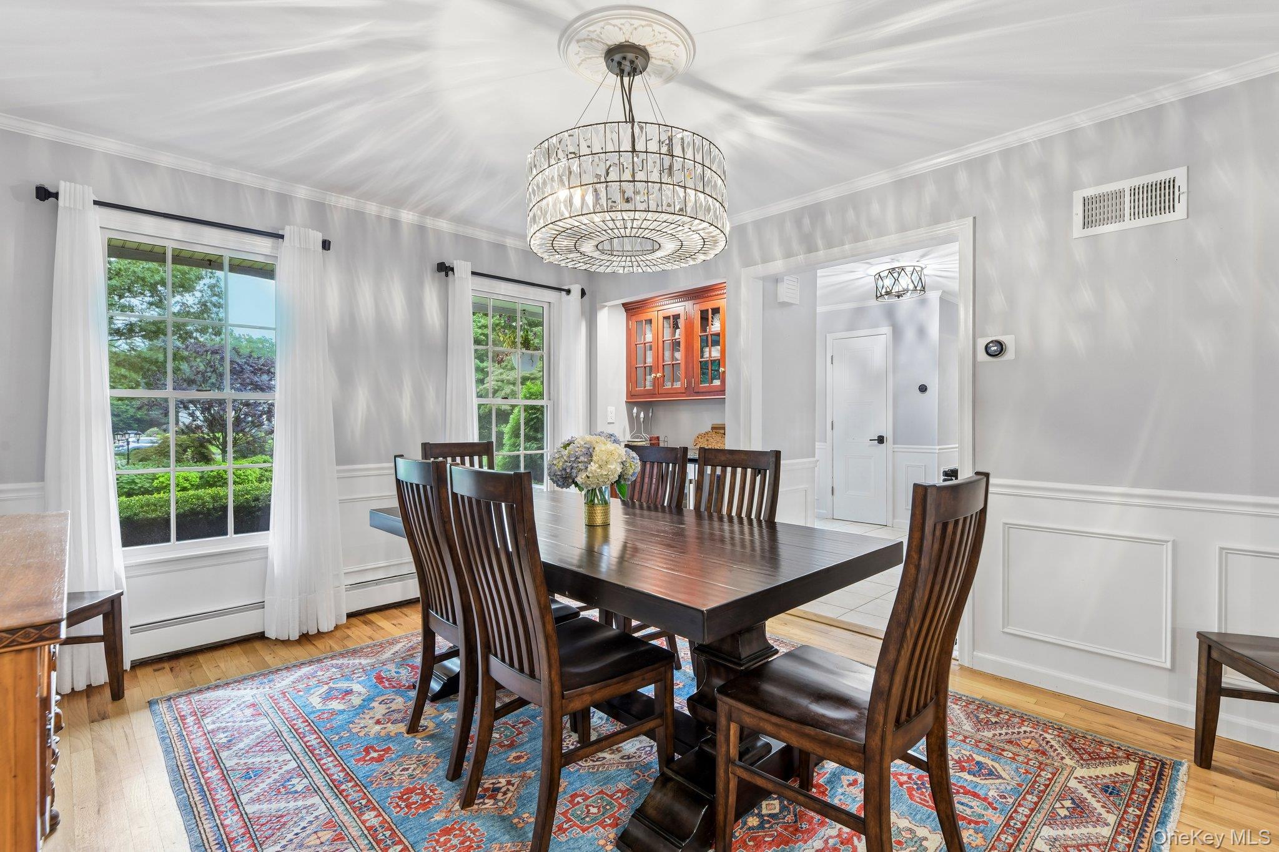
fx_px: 604
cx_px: 640
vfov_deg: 70.4
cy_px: 426
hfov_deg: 93.3
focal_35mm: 17
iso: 250
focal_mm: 17
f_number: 9
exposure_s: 1/1.67
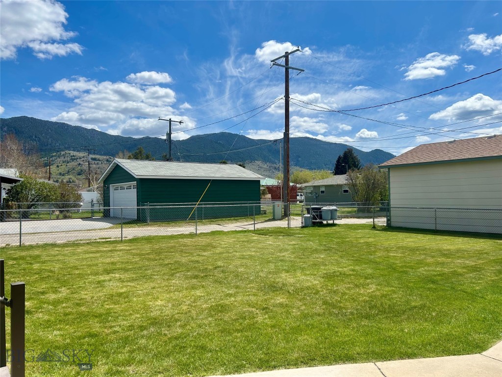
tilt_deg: +3.0
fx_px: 377
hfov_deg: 67.3
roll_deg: +1.8
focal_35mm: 26
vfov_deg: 53.1
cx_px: 251
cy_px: 188
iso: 50
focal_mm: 5.7
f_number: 1.5
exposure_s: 1/6579
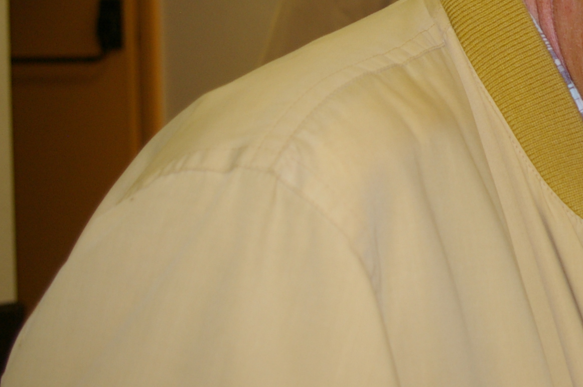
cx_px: 706
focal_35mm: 101
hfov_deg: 19.1
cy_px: -23
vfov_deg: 13.3
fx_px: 1634
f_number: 4.5
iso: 400
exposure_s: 1/45
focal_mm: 26
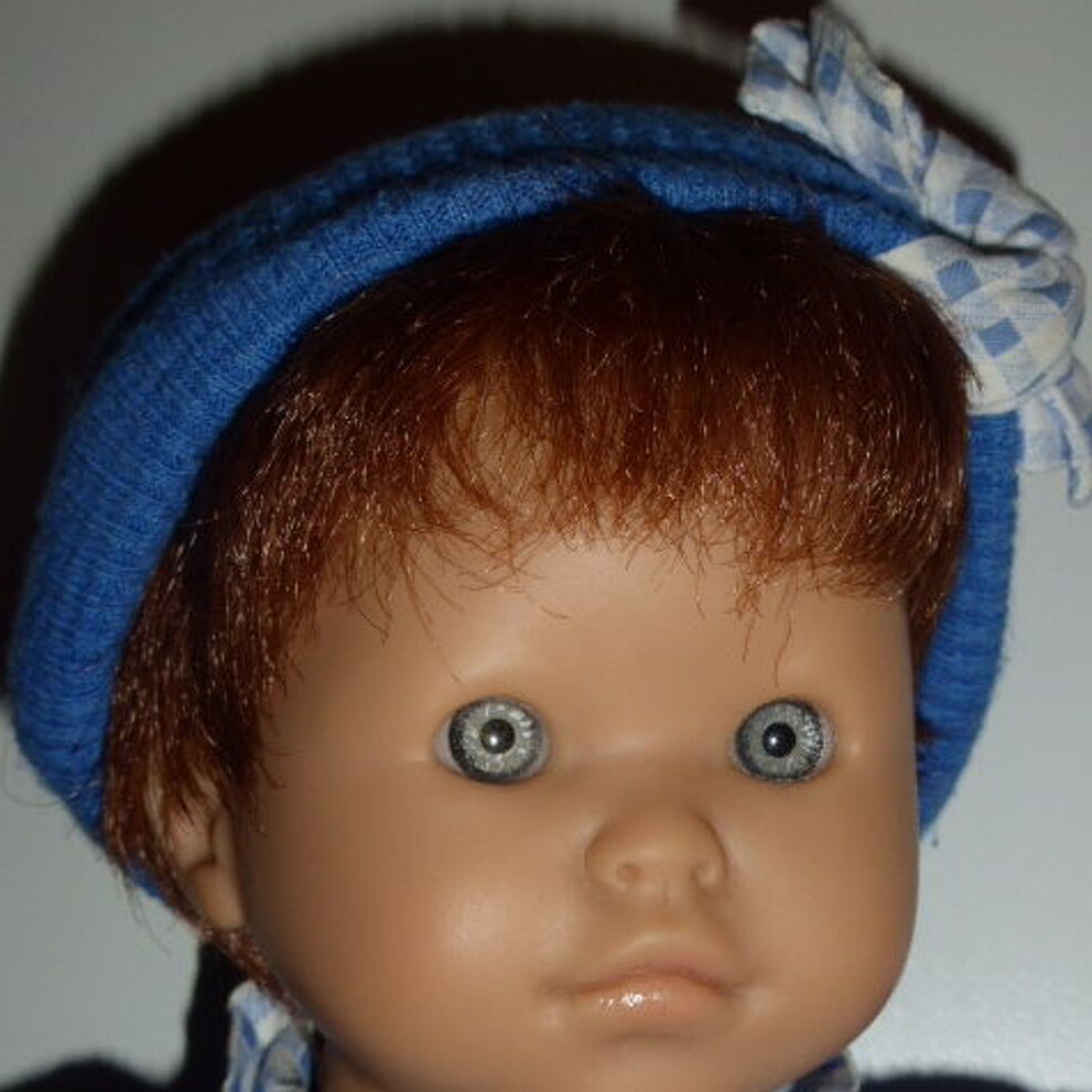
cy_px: 685
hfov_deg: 27.3
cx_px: 543
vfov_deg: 27.2
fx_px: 2248
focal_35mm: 63
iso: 100
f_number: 4.4
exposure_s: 1/60
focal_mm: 9
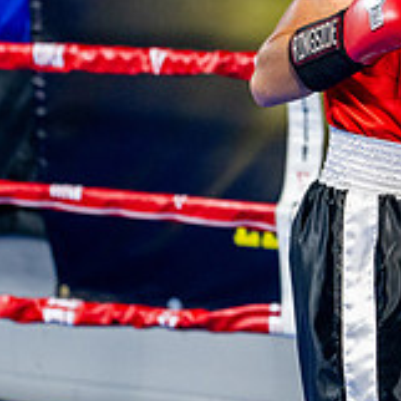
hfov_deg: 8.0
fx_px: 2805
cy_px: 136
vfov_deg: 8.2
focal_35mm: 214
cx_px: 593
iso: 4000
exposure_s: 1/800
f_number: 2
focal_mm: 70
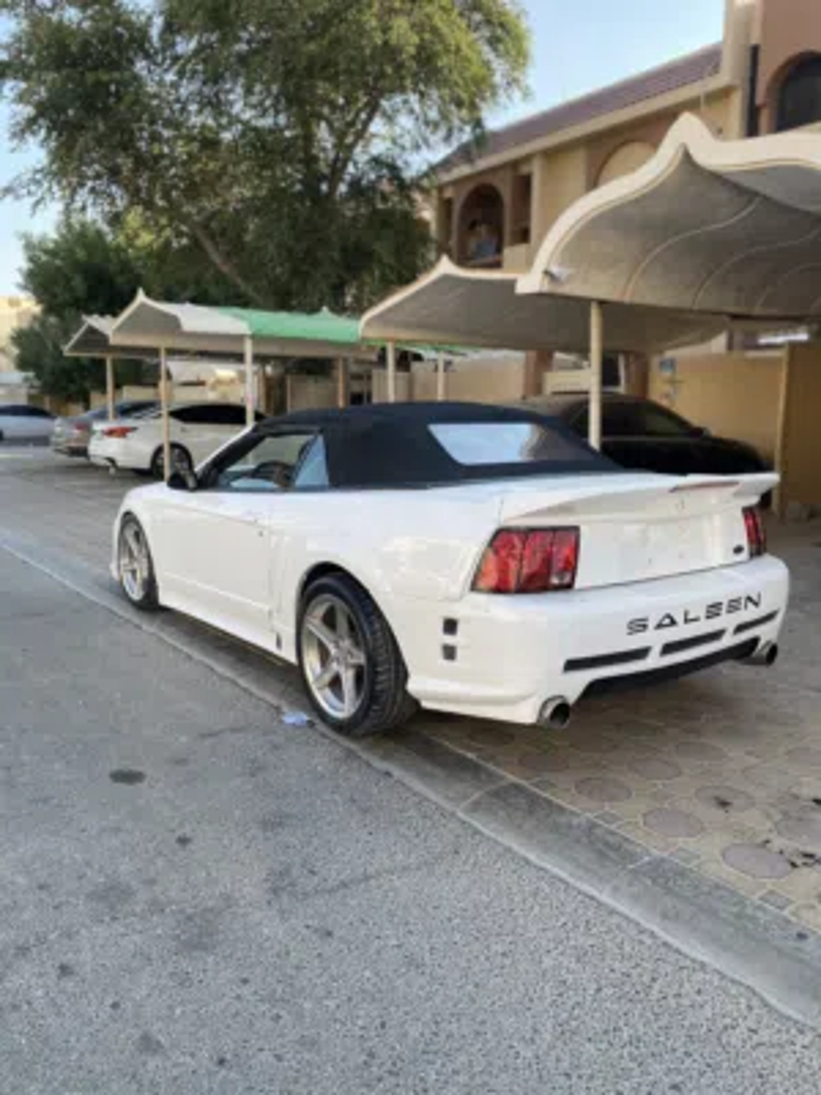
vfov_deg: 67.3
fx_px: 822
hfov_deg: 53.1
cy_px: 548
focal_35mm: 26
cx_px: 410
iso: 32
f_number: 1.8
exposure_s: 1/719
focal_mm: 4.25
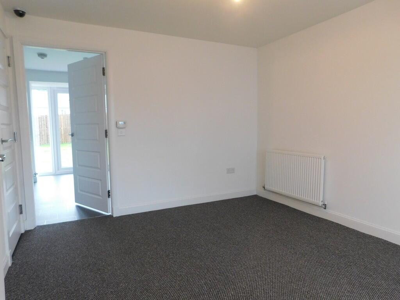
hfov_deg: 73.9
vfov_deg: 58.9
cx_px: 200
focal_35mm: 23
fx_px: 266
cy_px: 150
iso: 320
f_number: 3
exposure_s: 1/30
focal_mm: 4
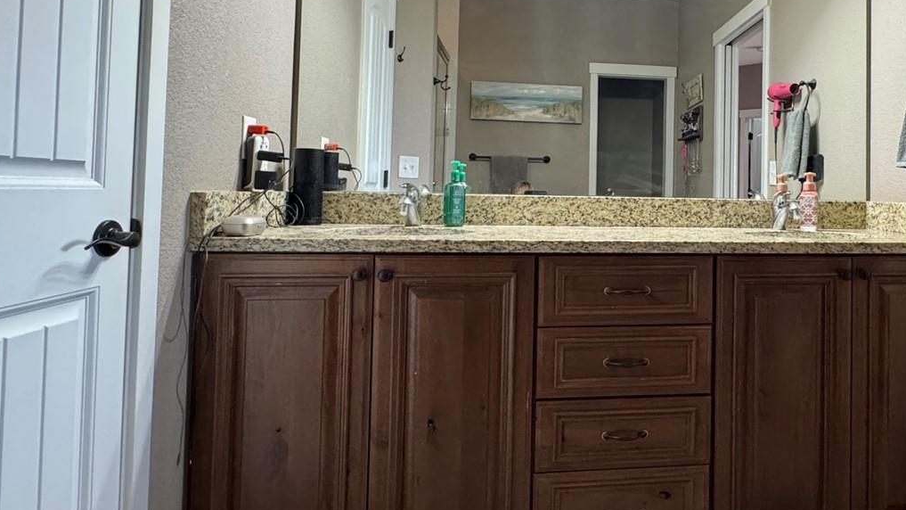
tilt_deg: +1.0
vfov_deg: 47.1
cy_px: 180
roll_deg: -0.5
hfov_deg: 73.6
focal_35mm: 24
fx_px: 577
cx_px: 617
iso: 400
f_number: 2.2
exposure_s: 1/60
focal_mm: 2.22
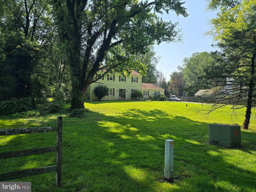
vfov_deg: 58.9
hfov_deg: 73.9
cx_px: 128
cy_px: 96
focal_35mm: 23
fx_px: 170
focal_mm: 6.3
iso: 12
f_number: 1.7
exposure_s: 1/705
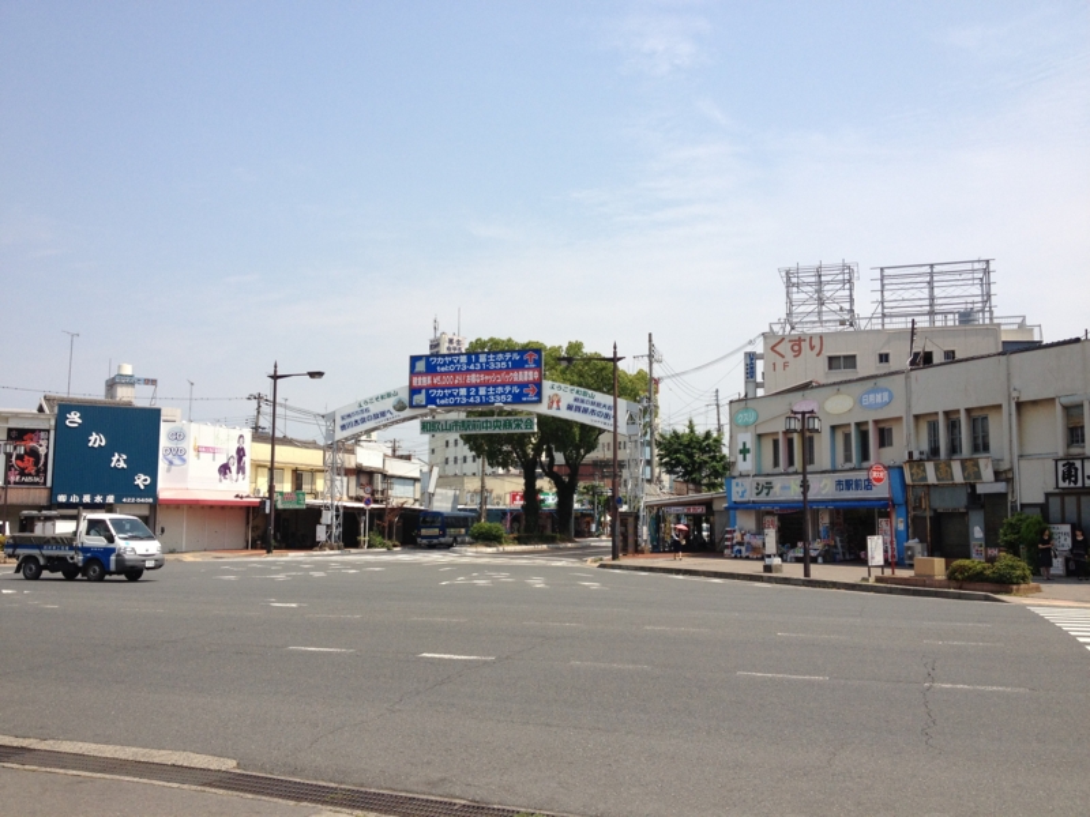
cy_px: 408
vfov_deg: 40.7
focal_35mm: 35
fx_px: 1102
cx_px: 545
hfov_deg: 52.6
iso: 64
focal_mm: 4.28
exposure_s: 1/1972
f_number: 2.4
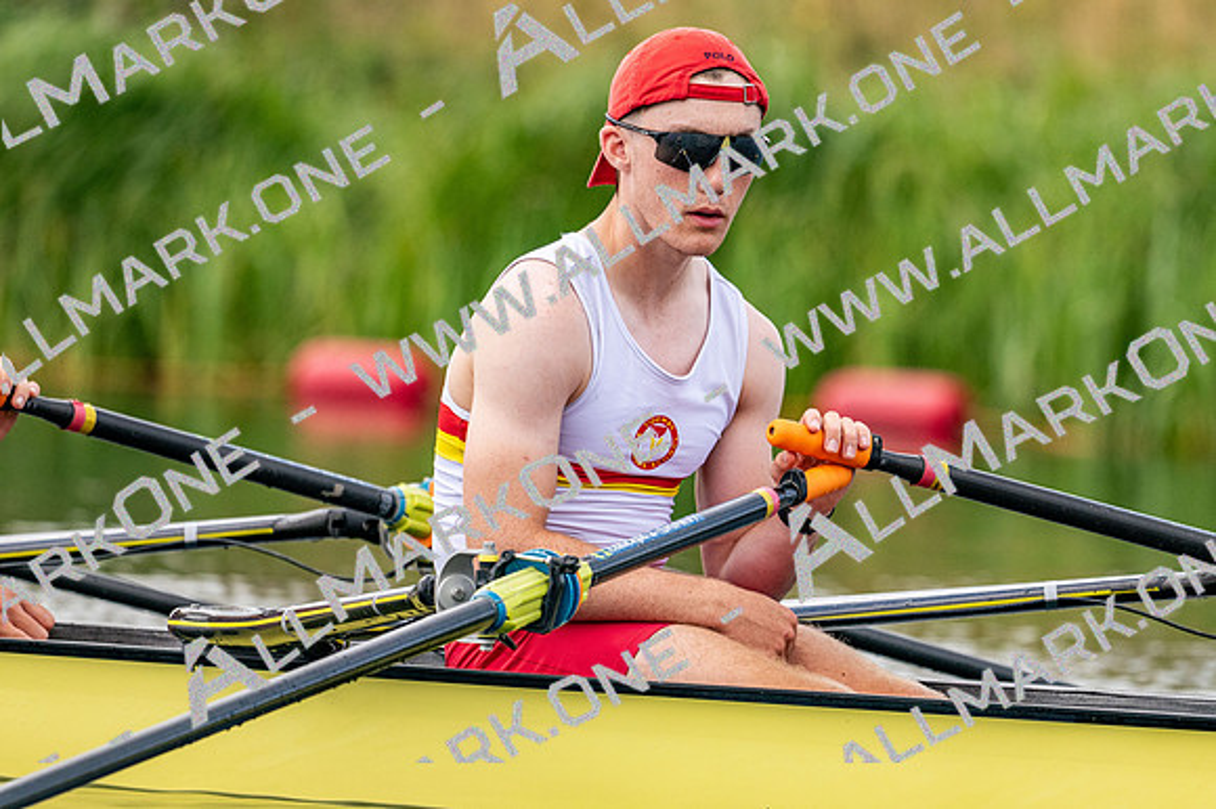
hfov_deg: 3.4
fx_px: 20254
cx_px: 608
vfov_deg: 2.3
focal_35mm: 600
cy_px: 404
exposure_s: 1/2500
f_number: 4.5
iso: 500
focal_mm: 400
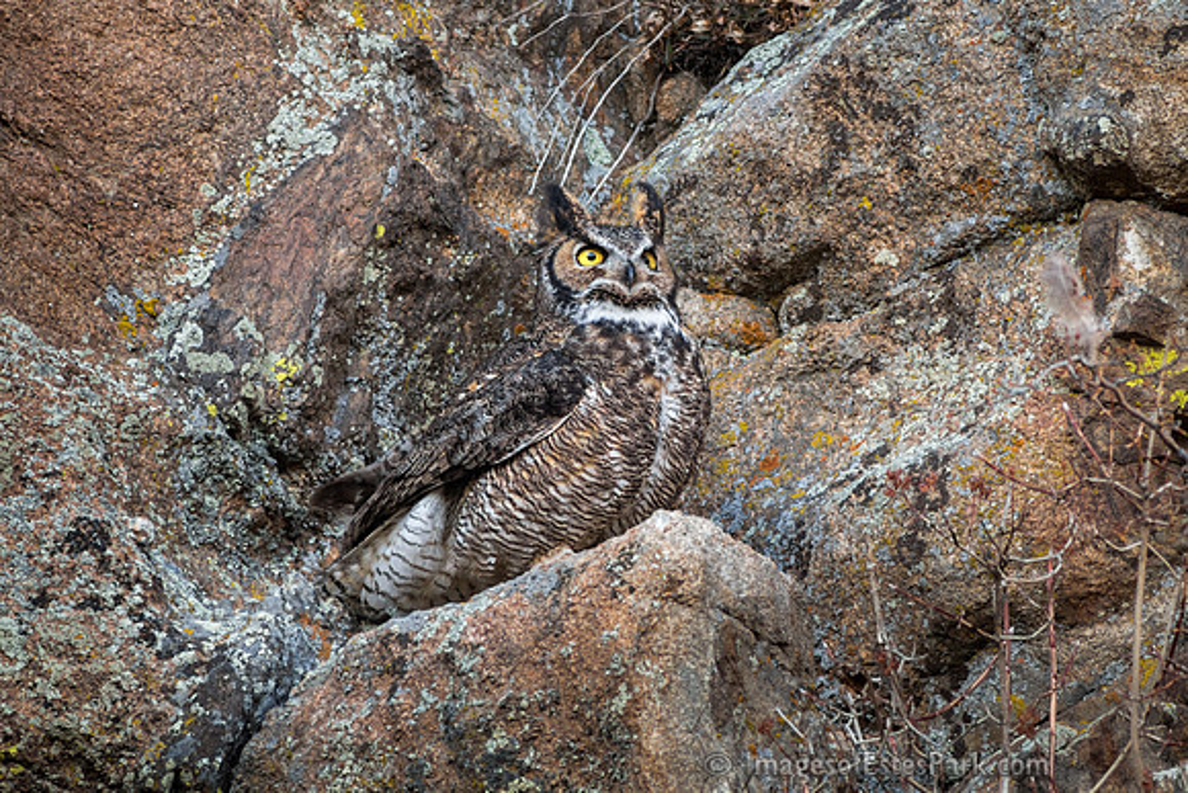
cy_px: 396
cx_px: 594
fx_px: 19804
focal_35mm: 600
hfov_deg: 3.4
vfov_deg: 2.3
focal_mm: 600
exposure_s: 1/125
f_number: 7.1
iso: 800
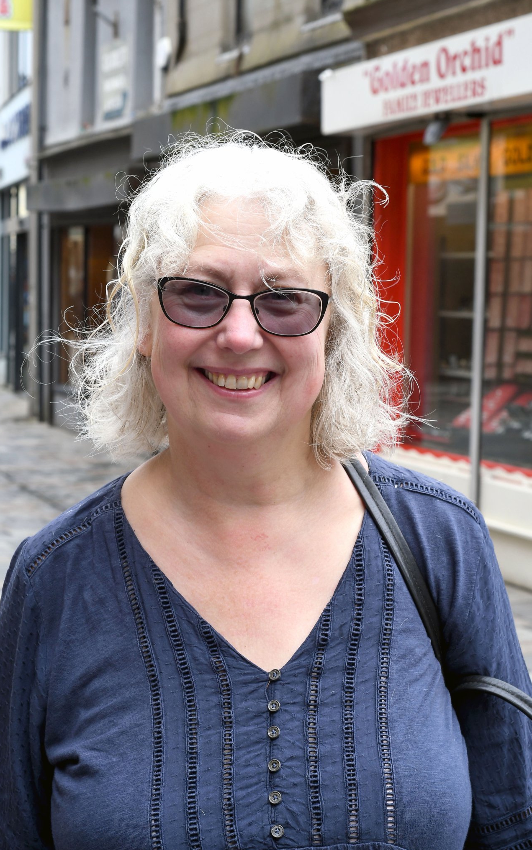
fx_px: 1786
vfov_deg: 26.8
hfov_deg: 16.9
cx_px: 255
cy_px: 425
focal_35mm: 77
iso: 320
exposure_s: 1/160
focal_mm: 50
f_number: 10
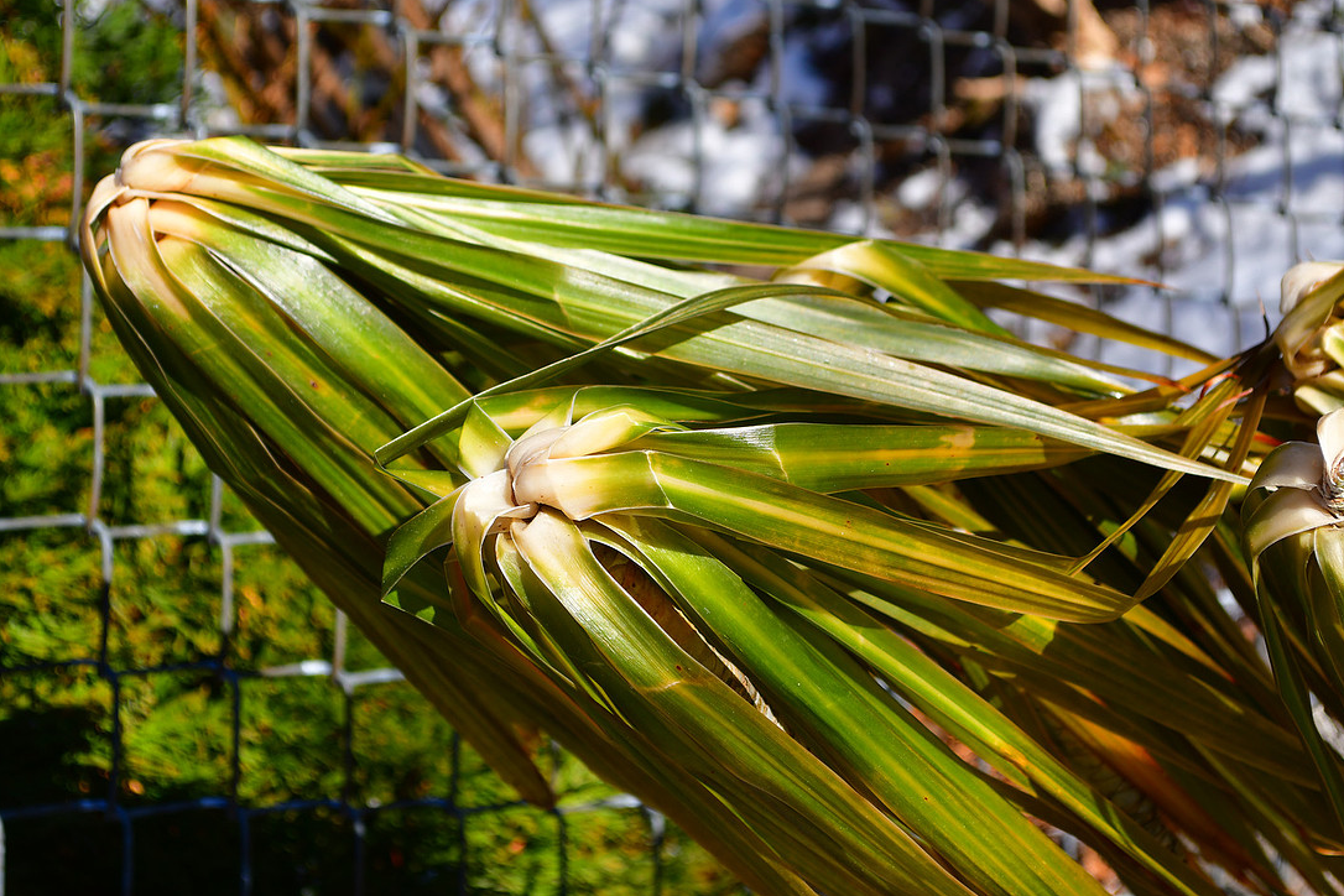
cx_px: 666
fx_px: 2837
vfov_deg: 17.9
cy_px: 446
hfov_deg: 26.7
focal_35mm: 76
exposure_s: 1/640
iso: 200
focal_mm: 50
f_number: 6.3
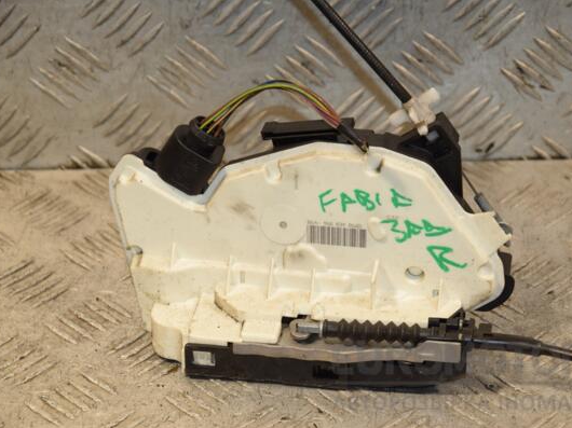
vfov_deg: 10.1
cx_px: 312
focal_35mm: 147
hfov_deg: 13.4
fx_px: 2428
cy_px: 215
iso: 800
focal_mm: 90
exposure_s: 1/200
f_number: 6.3
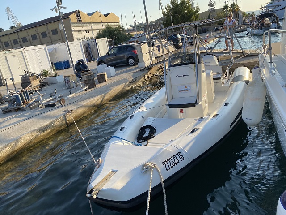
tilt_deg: -16.6
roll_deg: +10.7
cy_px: 108
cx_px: 143
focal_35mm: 26
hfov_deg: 67.3
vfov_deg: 53.1
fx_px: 215
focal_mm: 4.25
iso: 32
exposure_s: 1/1300
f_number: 1.8
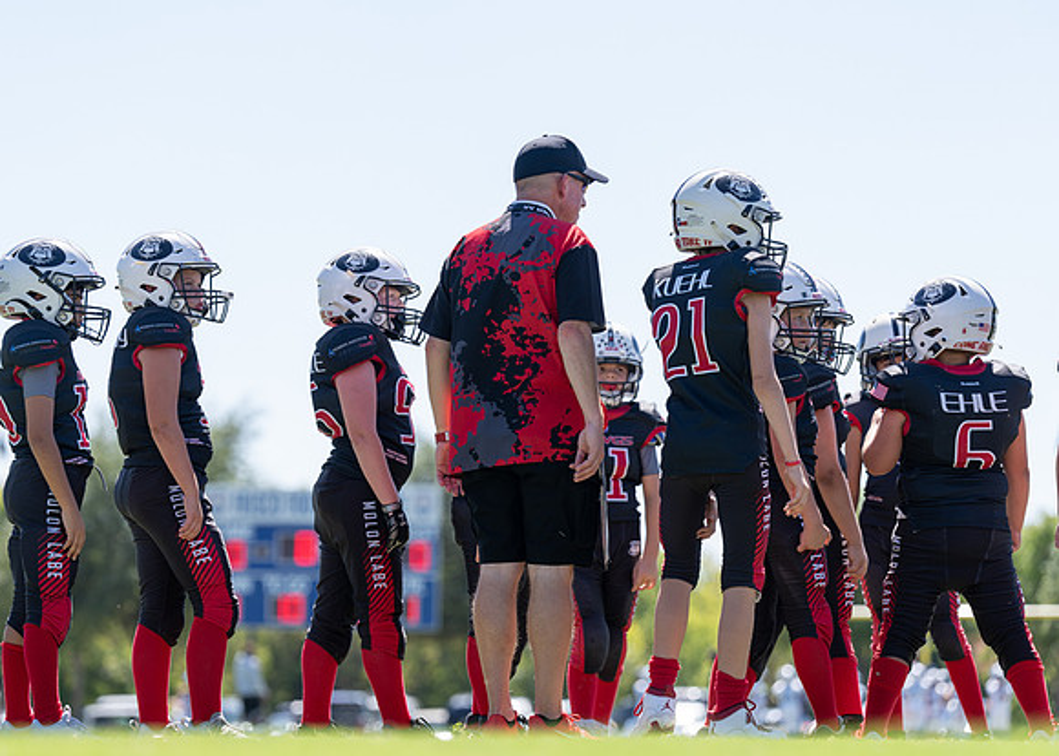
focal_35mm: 164
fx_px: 4938
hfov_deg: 12.2
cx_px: 431
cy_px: 347
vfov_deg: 8.8
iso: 100
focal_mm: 140
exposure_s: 1/800
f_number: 3.2
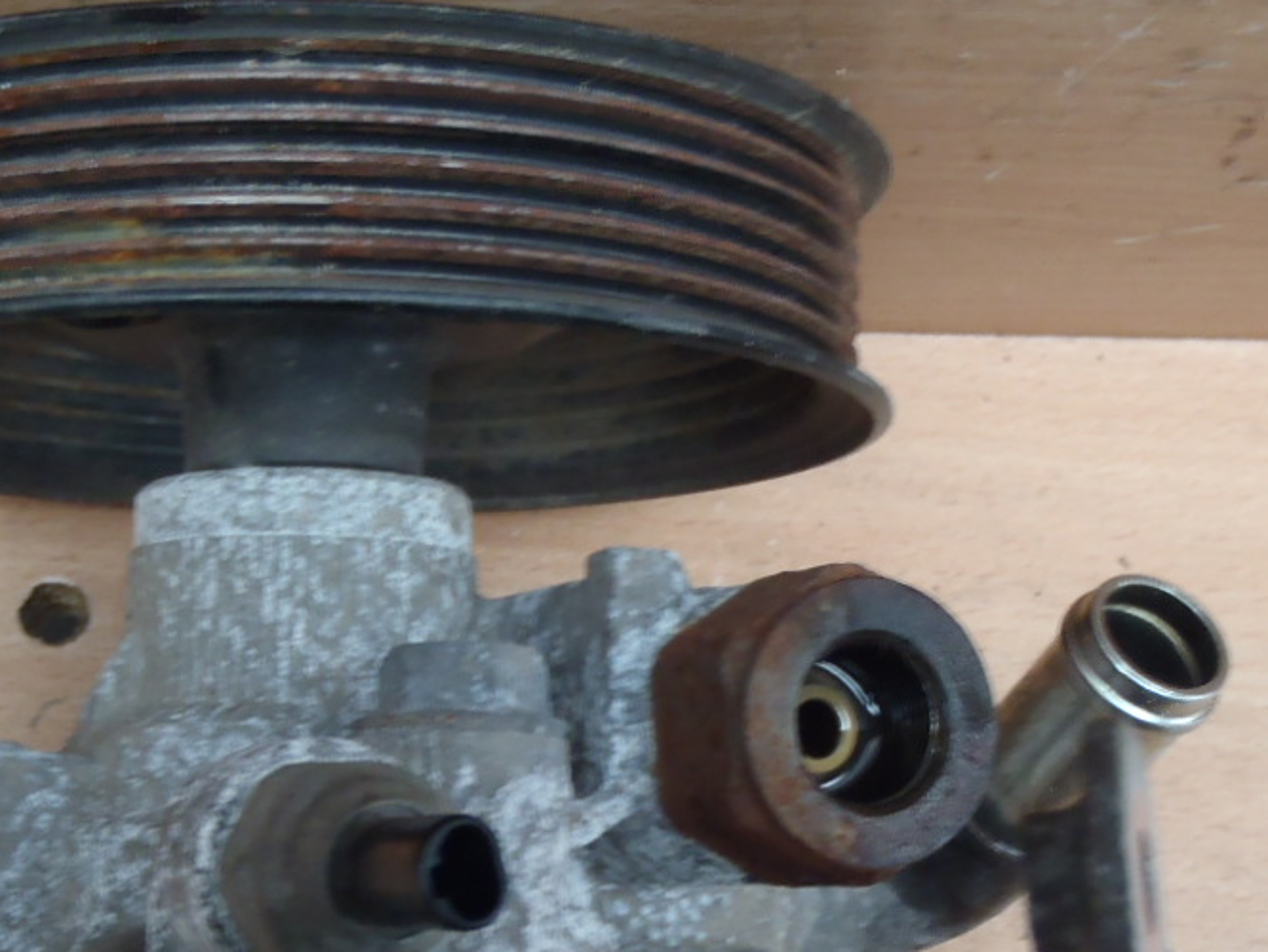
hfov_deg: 26.3
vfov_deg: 19.9
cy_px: 817
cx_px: 318
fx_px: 2675
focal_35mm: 73
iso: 200
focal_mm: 6.83
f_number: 4.6
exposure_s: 1/6
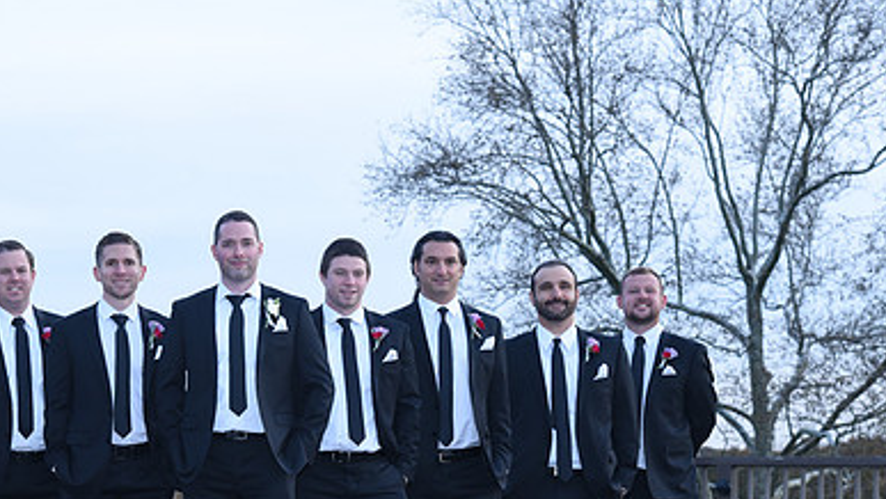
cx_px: 272
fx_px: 2585
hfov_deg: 19.4
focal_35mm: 110
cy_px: 377
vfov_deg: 11.0
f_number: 5.6
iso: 800
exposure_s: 1/160
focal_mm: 70
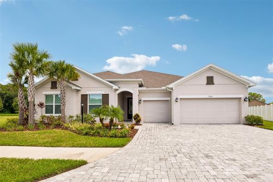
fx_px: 121
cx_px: 136
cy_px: 91
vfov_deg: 73.7
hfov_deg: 96.8
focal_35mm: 16
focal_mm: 16
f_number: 8
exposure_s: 1/1600
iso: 400
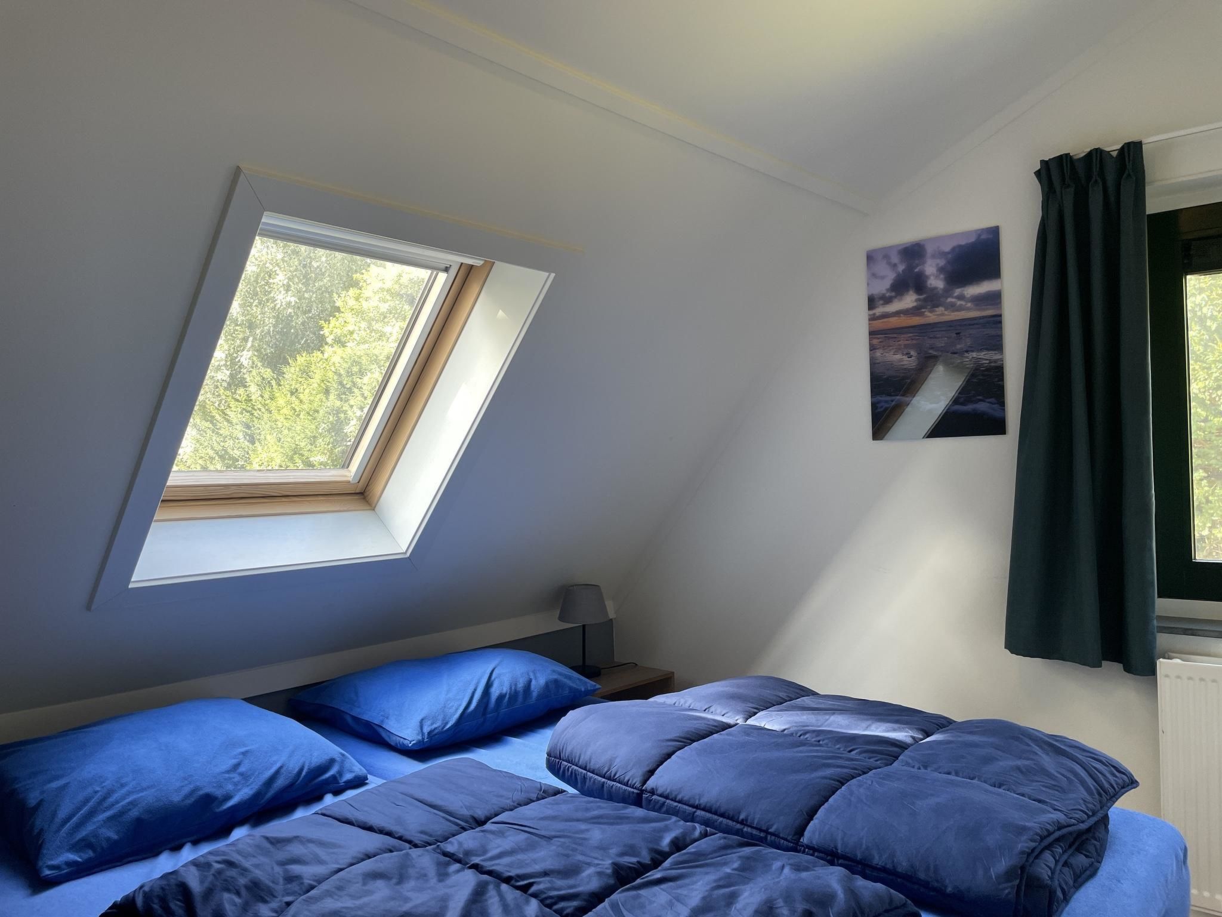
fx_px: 918
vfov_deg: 53.1
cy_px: 458
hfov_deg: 67.3
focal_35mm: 26
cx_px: 611
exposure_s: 1/100
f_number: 1.6
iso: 125
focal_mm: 4.2
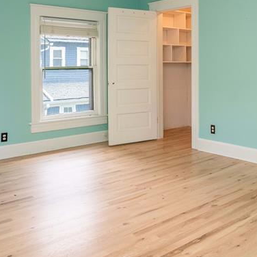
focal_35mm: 37
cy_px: 94
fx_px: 311
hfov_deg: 43.6
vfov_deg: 44.5
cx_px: 190
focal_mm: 16
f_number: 5.6
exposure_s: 1/60
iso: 400
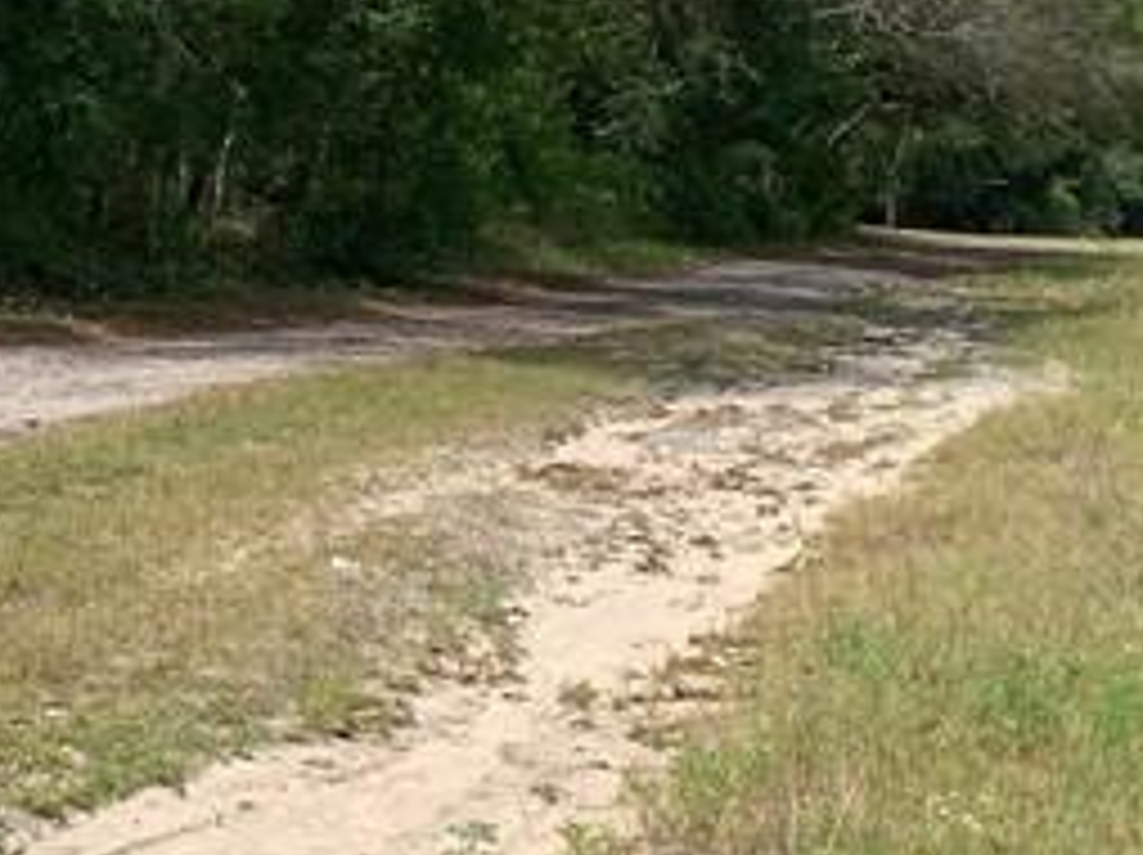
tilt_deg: -0.9
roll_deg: -2.2
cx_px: -288
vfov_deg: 14.1
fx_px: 3464
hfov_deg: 17.7
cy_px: 320
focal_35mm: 105
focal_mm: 4.25
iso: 25
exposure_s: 1/1845
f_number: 1.8
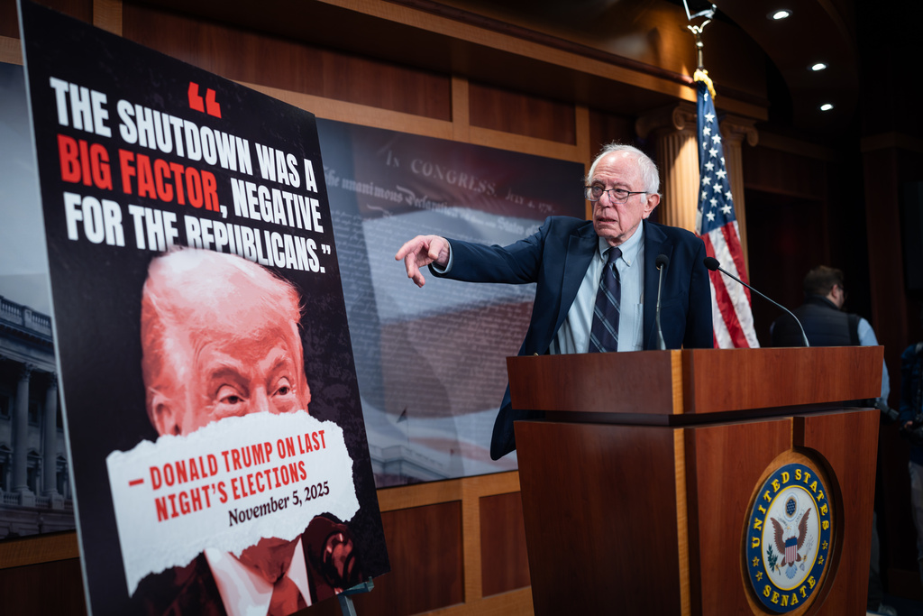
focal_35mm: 35
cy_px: 308
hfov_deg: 54.4
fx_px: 897
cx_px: 462
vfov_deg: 37.9
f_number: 2.2
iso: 1000
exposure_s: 1/400
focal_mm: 35
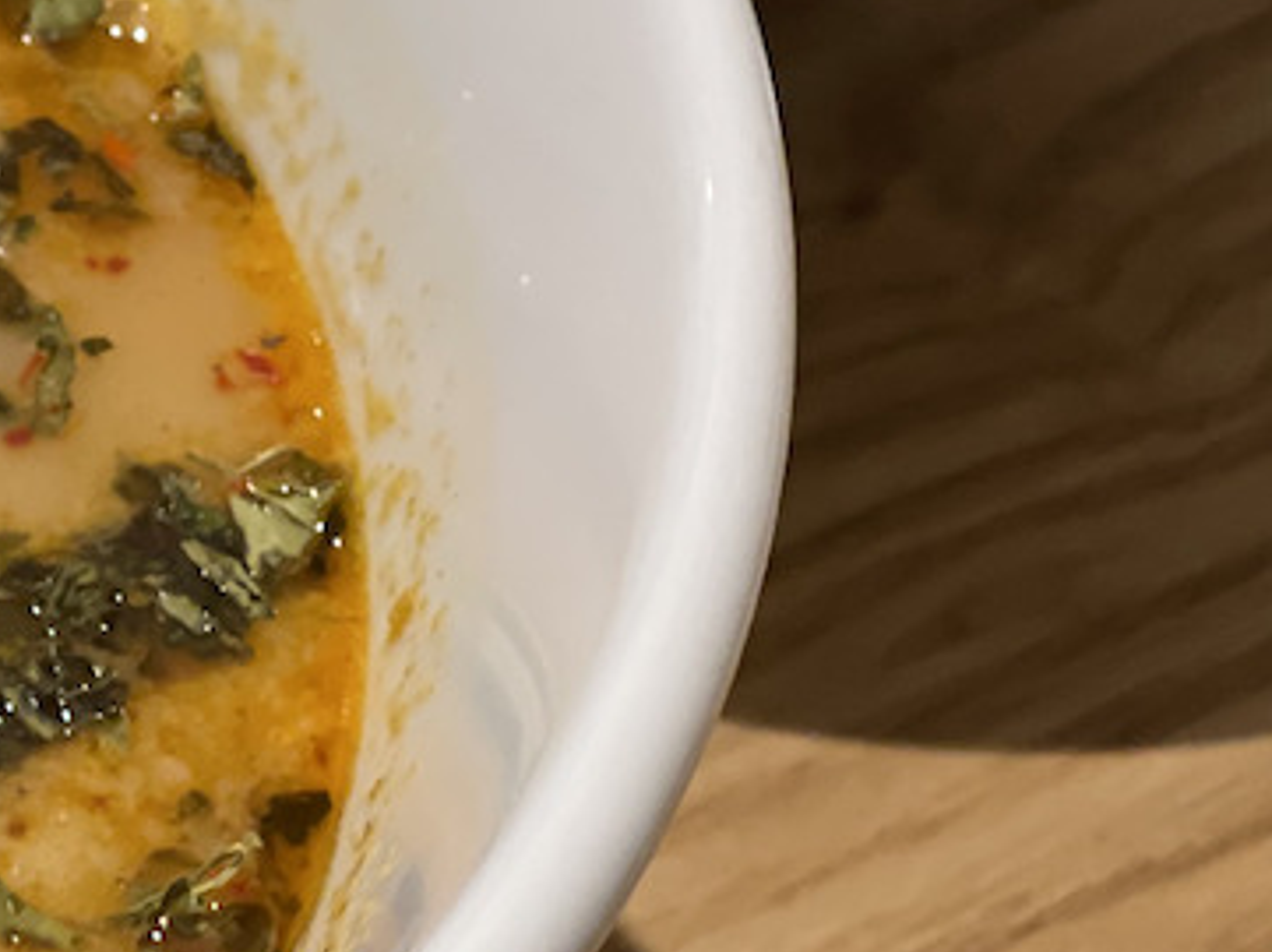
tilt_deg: -47.0
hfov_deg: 9.0
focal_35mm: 213
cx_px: -839
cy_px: 279
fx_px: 7819
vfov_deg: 7.0
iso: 250
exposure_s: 1/33
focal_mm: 7.5
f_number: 2.2
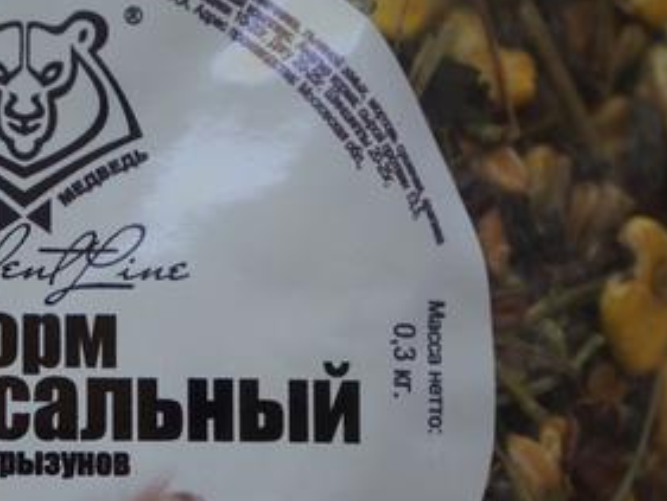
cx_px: 45
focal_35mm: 108
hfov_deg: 17.9
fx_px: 2084
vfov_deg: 13.7
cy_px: 367
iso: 400
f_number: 4.5
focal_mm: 33
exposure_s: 1/160
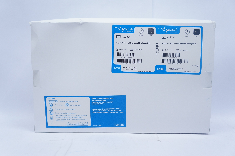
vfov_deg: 35.4
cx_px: 118
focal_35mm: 38
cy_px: 78
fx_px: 245
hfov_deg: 51.3
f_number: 4
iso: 800
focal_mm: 25
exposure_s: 1/160
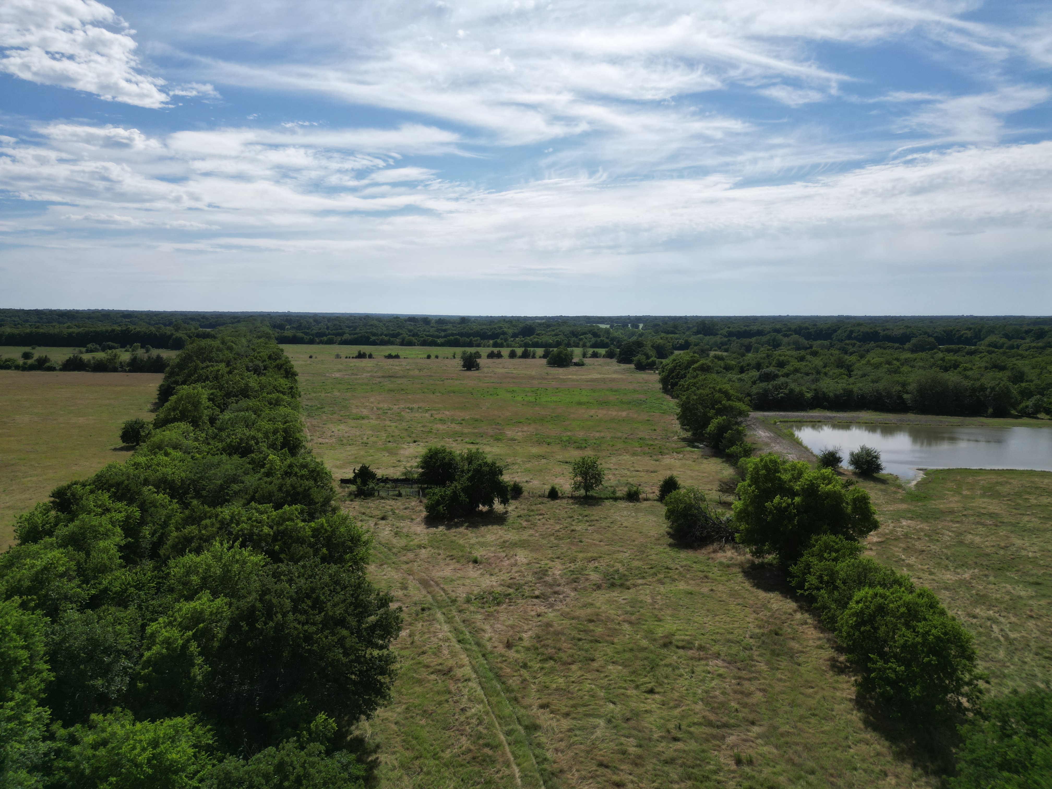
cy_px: 394
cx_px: 526
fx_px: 729
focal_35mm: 24
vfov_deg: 56.8
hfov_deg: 71.6
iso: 100
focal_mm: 6.72
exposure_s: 1/6000
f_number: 1.7
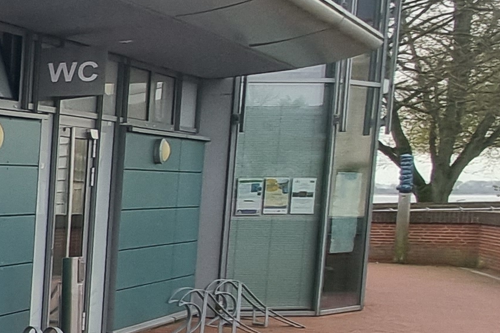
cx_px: -653
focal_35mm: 64
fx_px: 889
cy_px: 292
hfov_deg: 16.1
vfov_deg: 20.8
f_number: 2.2
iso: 50
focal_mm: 2.2
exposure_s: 1/580
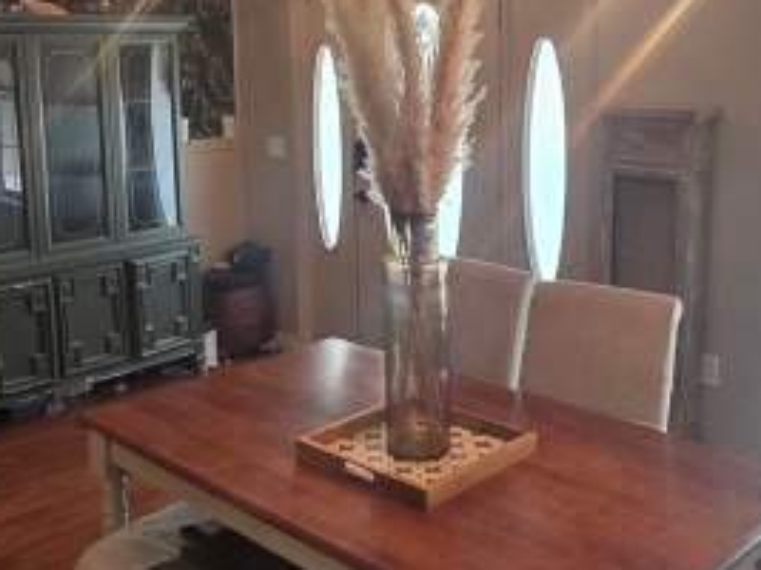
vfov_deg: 36.5
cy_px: 205
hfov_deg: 47.9
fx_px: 857
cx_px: 371
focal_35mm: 39
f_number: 2.2
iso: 200
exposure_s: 1/60
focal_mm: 2.2
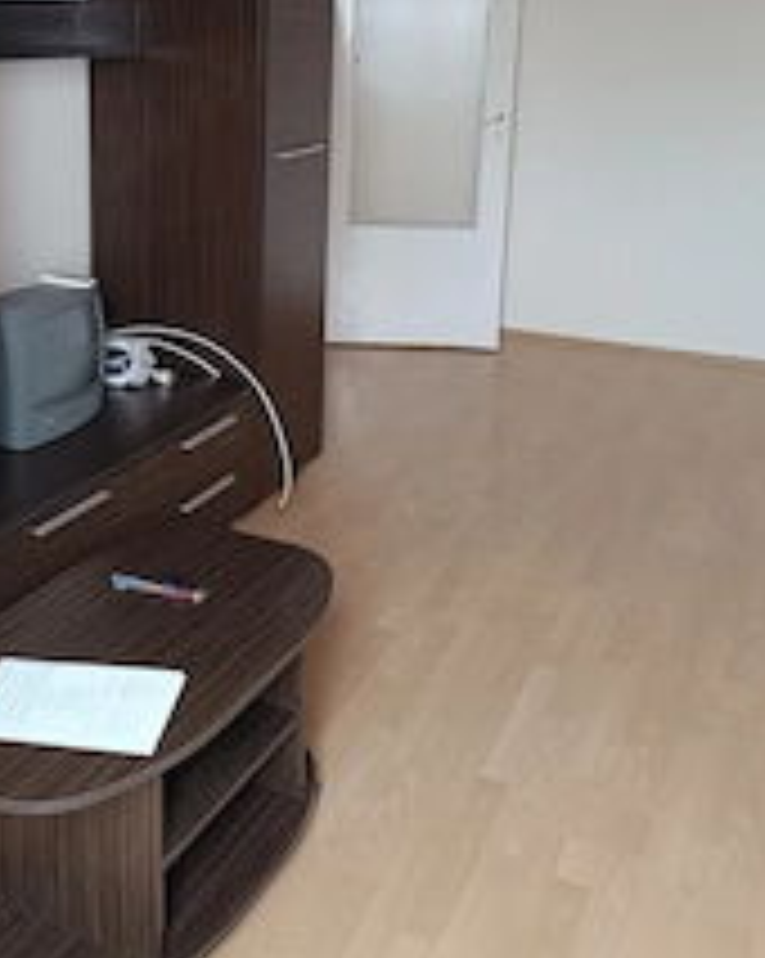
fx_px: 1247
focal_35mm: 44
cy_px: 243
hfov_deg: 33.8
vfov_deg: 40.9
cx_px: 261
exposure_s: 1/50
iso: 737
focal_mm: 6.14
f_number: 1.65
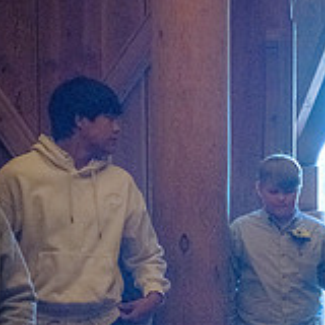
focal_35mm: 124
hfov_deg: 14.0
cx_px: 278
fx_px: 1317
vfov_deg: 13.8
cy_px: 341
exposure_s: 1/125
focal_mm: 52
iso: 5000
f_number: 4
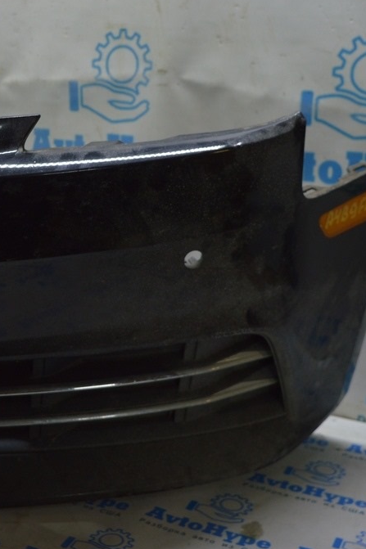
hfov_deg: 21.4
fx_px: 942
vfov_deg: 32.5
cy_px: 274
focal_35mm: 62
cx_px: 28
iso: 400
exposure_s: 1/40
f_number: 5.6
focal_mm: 27
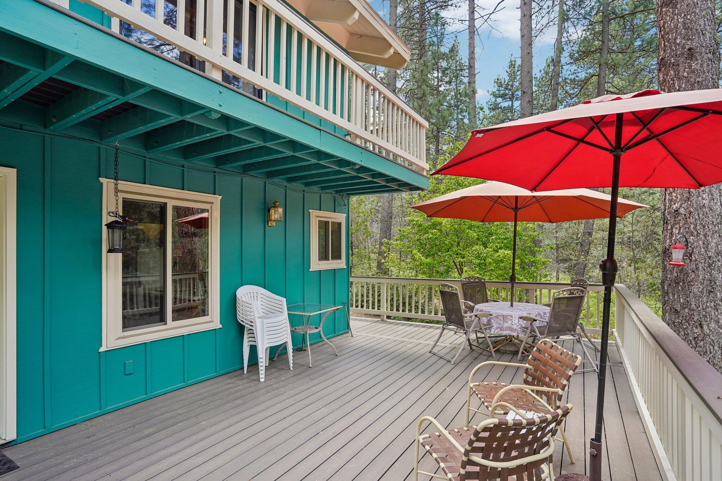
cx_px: 361
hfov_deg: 93.3
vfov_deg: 70.4
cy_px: 240
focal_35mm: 17
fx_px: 341
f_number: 8
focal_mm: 17
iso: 125
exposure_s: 1/30
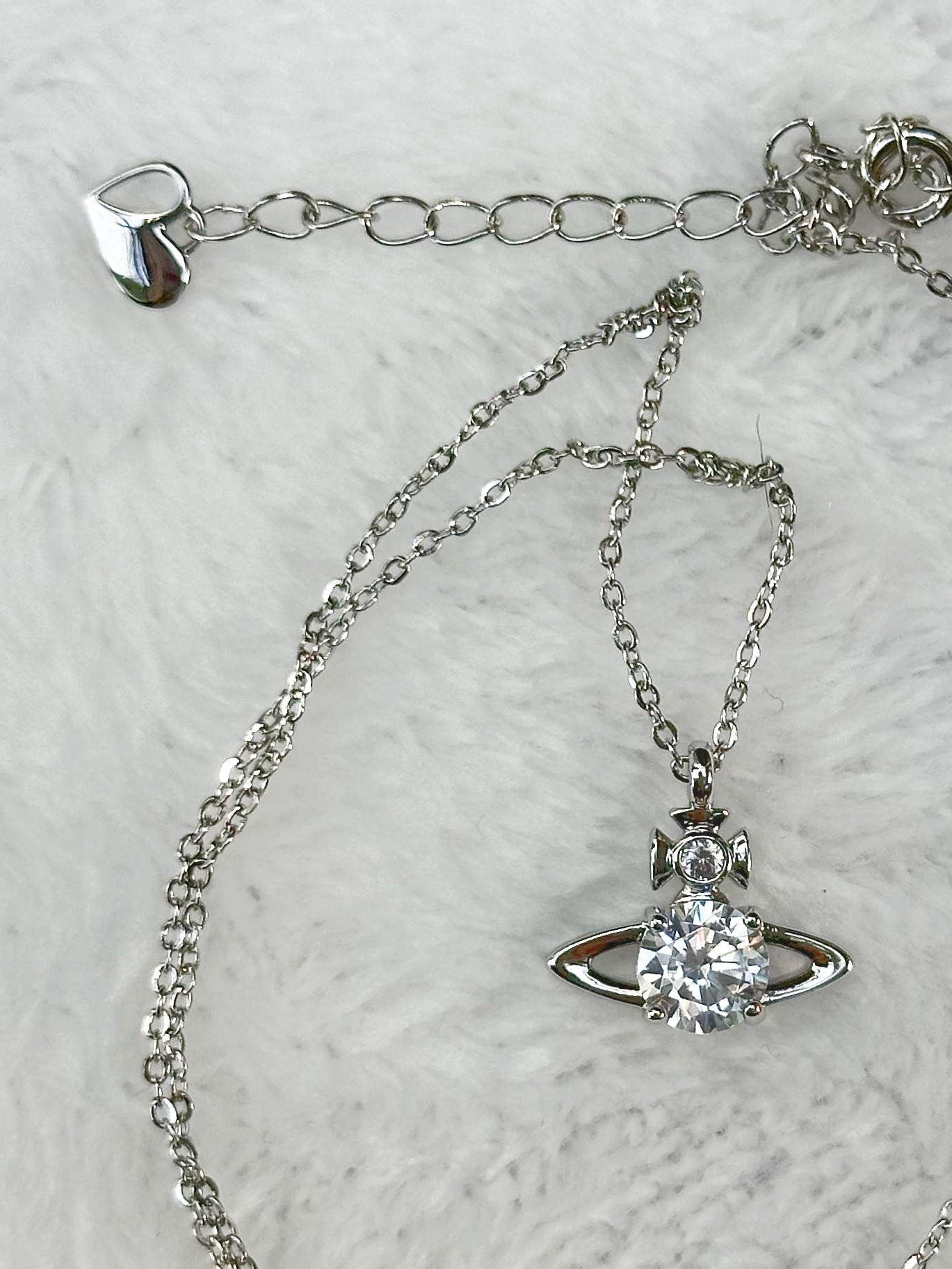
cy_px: 780
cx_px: 704
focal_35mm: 106
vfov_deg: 18.5
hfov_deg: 13.9
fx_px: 3888
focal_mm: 6.86
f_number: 1.78
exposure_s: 1/452
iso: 64
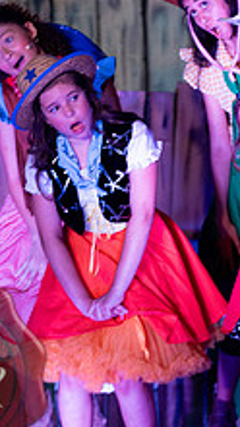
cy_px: 138
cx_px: 405
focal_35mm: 358
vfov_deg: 6.0
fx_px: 4058
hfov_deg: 3.4
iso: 800
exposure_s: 1/160
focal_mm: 130
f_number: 2.8
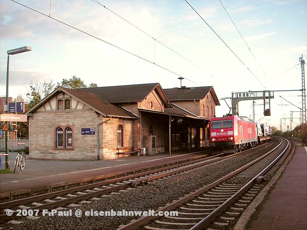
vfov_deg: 37.7
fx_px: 337
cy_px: 115
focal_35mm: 38
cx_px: 154
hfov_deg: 49.0
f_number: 3.3
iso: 160
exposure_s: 1/250
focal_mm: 6.3
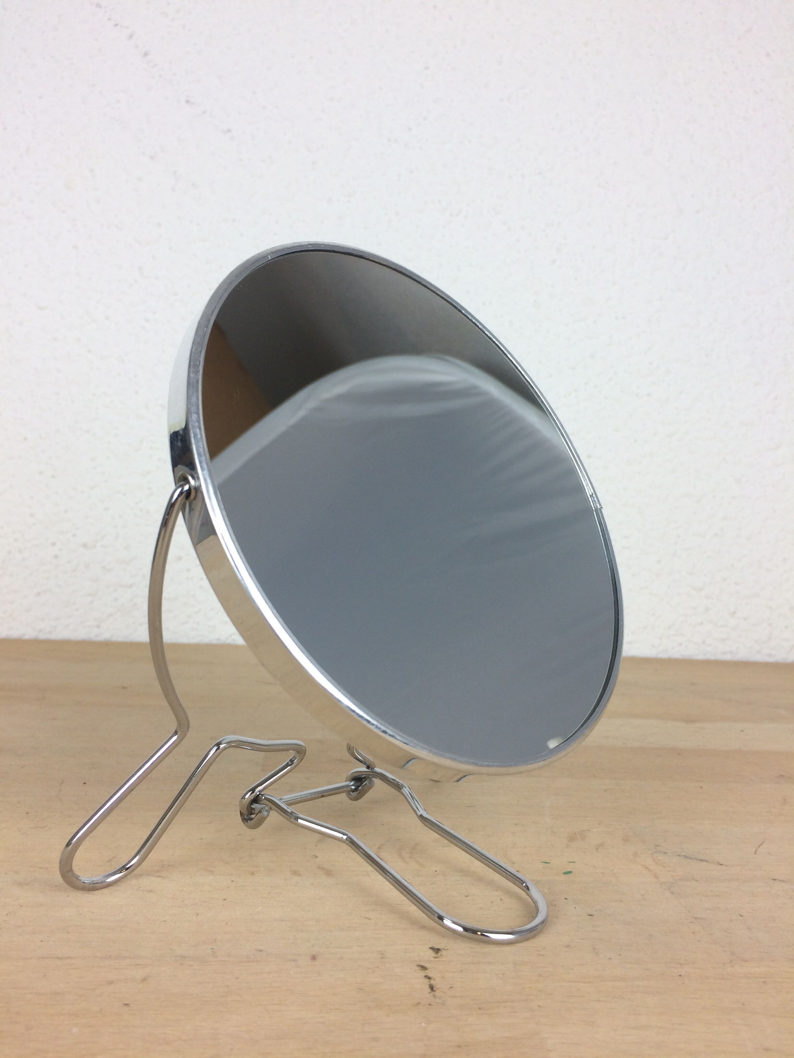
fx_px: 887
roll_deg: -1.6
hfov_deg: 48.2
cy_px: 529
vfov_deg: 61.7
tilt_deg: -2.9
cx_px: 397
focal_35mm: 29
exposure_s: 1/100
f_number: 2.2
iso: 50
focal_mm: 4.15
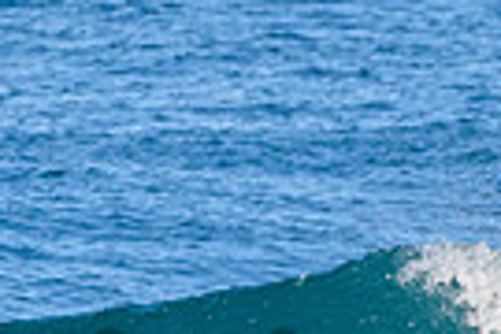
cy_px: 354
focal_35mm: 3214
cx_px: 241
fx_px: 44725
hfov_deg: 0.6
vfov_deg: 0.4
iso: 450
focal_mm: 500
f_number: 5.6
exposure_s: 1/2000
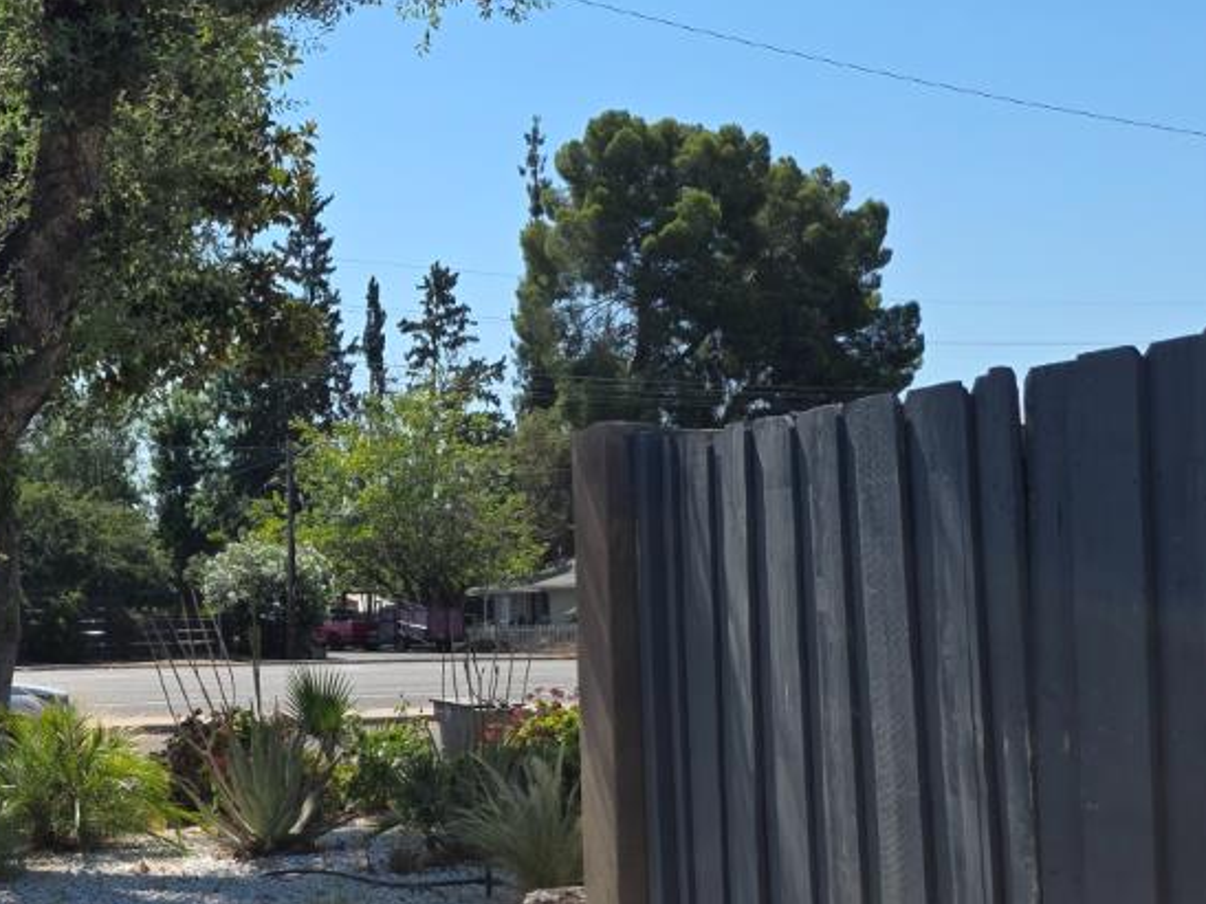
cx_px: -33
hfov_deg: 28.6
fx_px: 2195
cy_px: 560
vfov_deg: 23.2
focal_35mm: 63
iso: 80
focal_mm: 6.25
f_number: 1.7
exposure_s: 1/5608
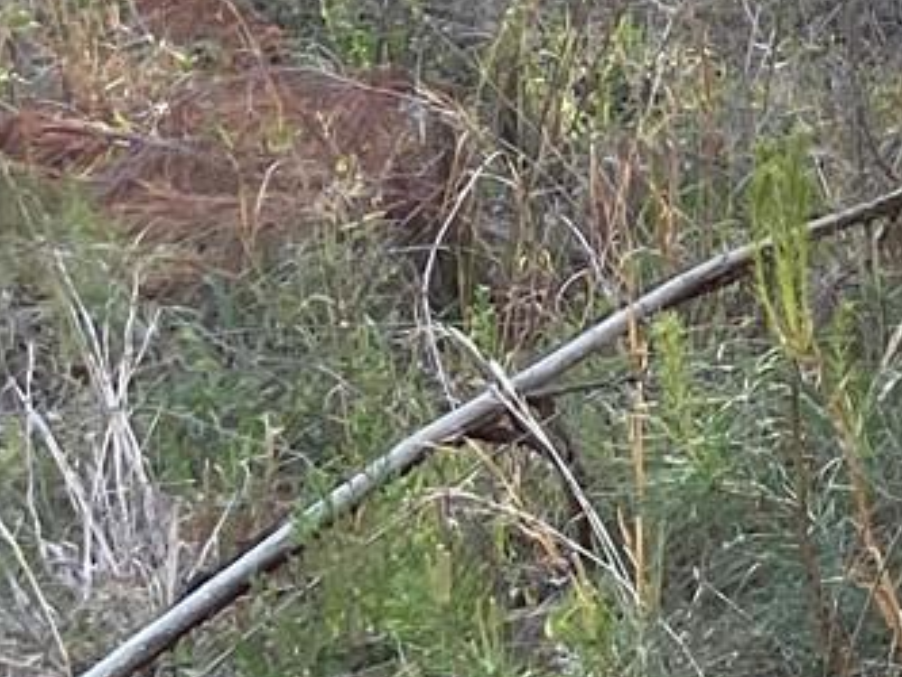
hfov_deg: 10.9
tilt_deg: -1.3
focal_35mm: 160
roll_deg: +2.8
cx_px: 1969
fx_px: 4171
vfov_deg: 8.8
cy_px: -669
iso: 32
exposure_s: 1/447
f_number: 1.6
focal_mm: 4.2
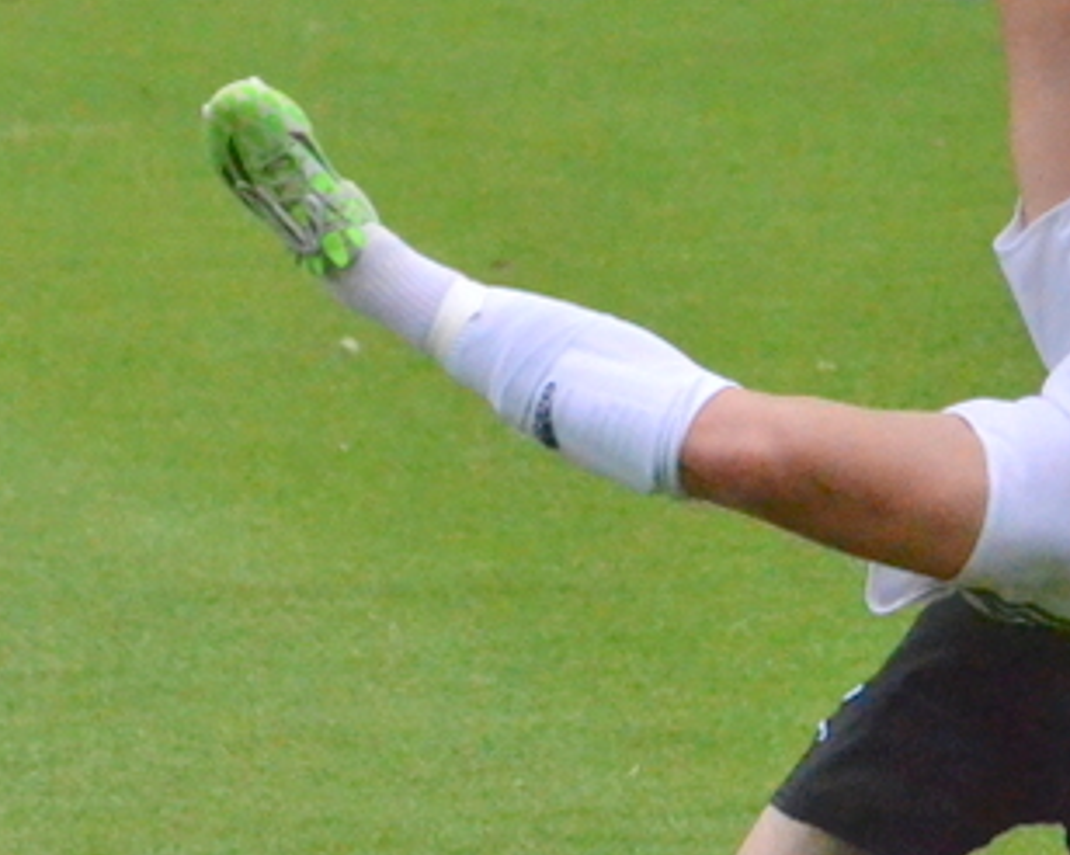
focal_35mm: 1369
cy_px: 172
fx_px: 43326
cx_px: 1028
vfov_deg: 1.1
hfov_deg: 1.4
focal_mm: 250
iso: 6400
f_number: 8
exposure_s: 1/4000
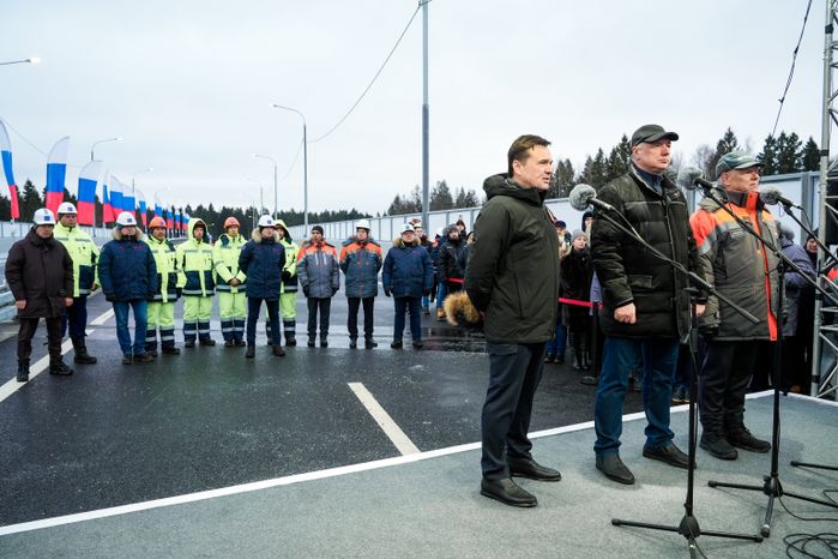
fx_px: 652
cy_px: 280
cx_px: 419
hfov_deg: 65.5
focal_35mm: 28
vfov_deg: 46.4
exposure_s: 1/200
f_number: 5.6
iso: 800
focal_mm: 28
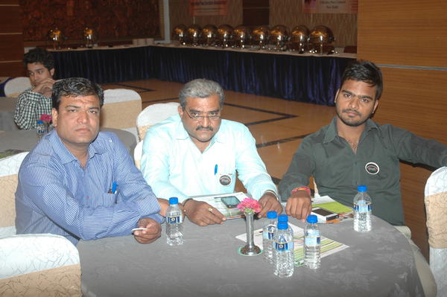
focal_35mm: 46
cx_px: 224
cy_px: 148
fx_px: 577
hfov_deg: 42.4
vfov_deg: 28.9
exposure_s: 1/60
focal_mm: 31
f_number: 4.5
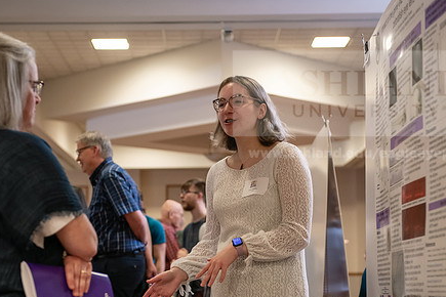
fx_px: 991
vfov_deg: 17.1
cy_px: 175
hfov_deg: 25.4
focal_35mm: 80
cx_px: 202
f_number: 3.2
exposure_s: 1/160
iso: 1600
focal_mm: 60
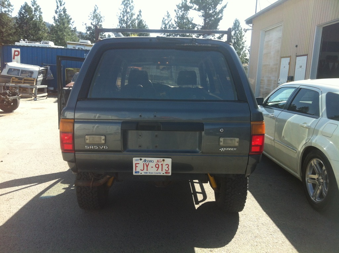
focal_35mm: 35
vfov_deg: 40.6
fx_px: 342
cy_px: 126
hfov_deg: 52.7
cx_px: 170
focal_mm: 3.85
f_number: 2.8
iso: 80
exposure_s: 1/479
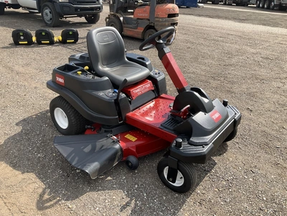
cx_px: 144
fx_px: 240
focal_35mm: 29
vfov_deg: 48.2
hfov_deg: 61.7
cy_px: 108
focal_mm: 3
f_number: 1.8
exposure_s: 1/1015
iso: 25
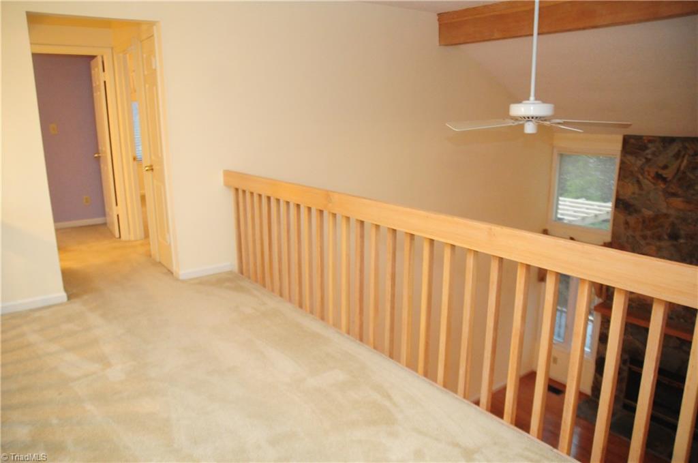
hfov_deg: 45.0
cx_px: 349
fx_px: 842
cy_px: 232
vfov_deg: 30.7
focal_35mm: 44
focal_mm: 29
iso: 2000
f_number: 2.8
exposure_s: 1/60
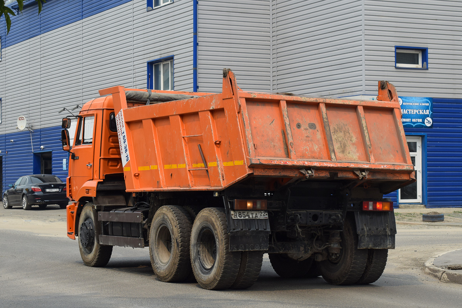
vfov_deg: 18.9
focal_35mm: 72
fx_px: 924
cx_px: 231
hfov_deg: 28.1
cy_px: 154
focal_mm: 48
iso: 200
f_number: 9
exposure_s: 1/320
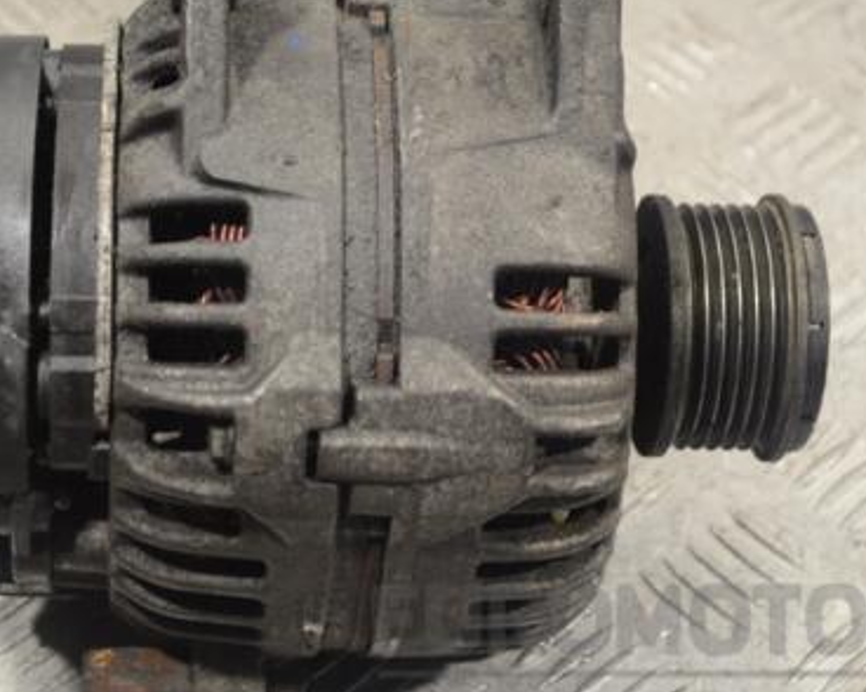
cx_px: 327
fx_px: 2587
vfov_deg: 15.2
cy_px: 306
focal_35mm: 101
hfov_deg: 19.0
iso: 320
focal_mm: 44
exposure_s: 1/30
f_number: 5.3
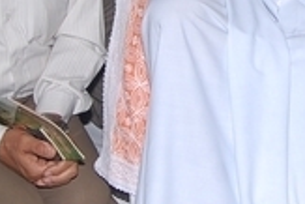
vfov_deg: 10.3
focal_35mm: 132
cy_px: -28
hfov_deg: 15.4
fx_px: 1119
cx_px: 262
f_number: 9
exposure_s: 1/125
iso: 200
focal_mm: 18
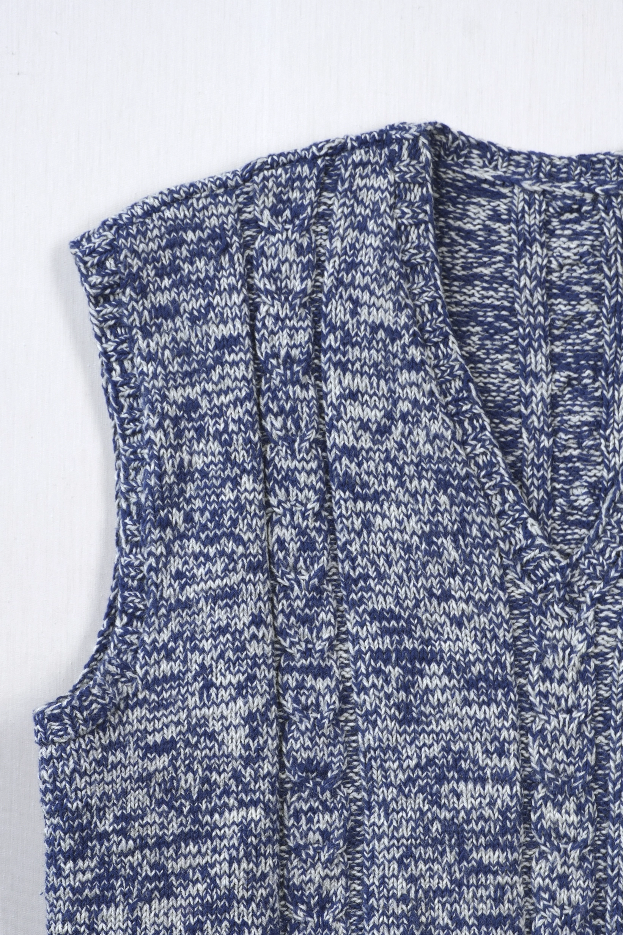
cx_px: 304
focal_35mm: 132
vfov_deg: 15.6
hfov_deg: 10.4
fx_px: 3414
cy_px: 518
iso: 320
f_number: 7.1
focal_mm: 75
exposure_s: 1/40
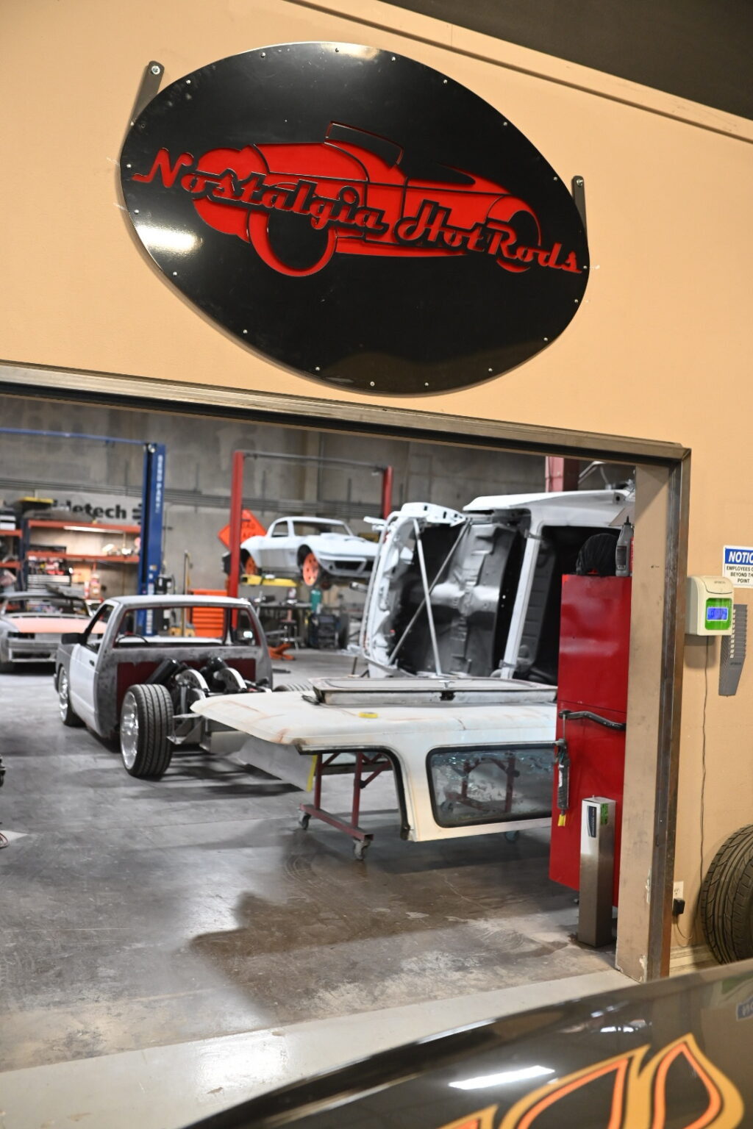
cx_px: 376
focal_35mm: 35
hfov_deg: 37.9
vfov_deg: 54.4
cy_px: 564
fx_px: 1098
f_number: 2.8
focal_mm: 35
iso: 2200
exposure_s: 1/125
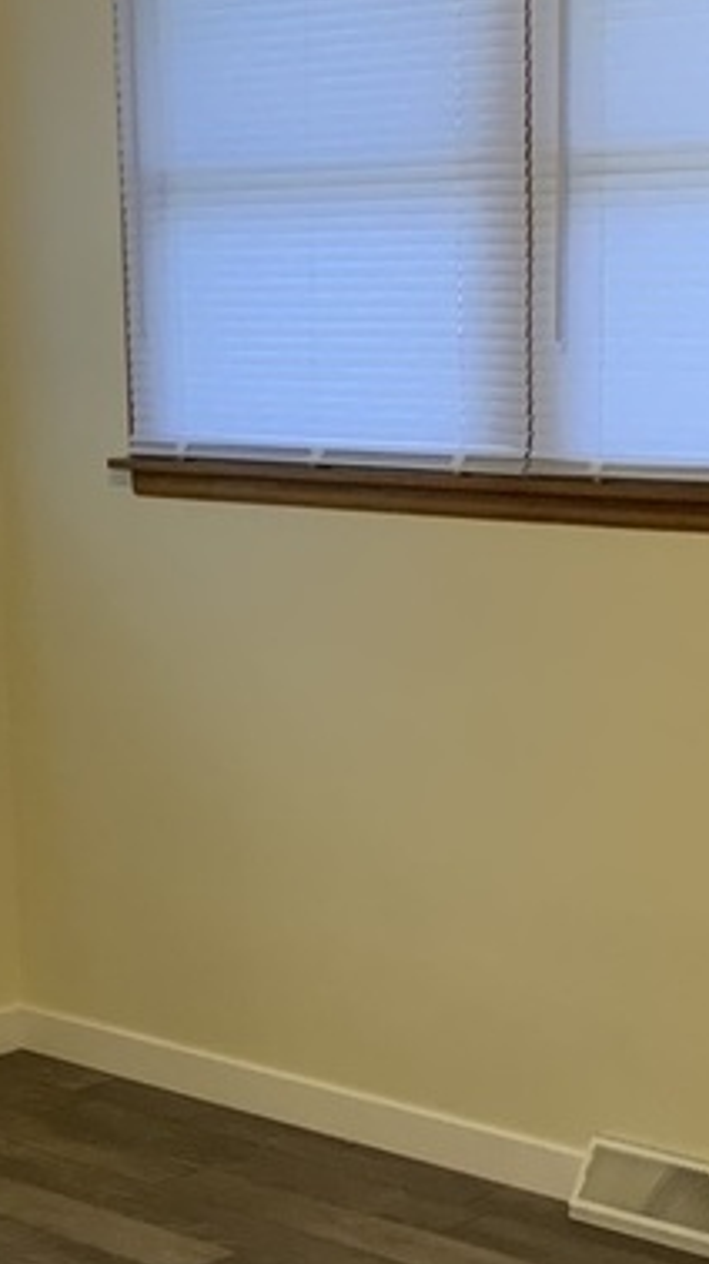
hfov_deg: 14.9
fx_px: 2713
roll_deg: +1.7
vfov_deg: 25.7
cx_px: 321
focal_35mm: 81
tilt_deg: -13.2
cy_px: 1020
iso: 400
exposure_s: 1/40
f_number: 1.8
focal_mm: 4.25
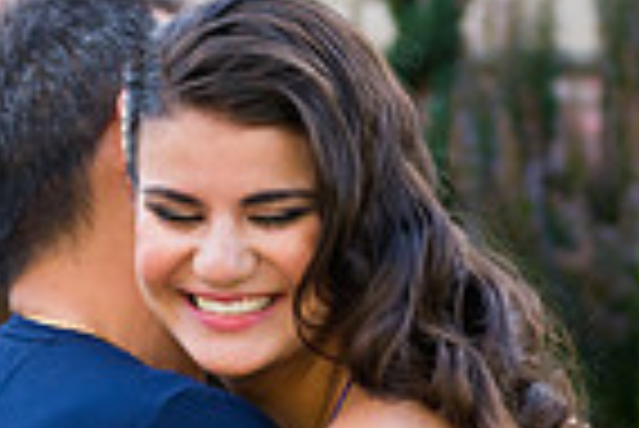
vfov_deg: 4.8
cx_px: 248
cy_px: 300
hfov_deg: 7.2
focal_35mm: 285
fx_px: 5064
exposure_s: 1/160
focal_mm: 55
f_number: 3.2
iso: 200
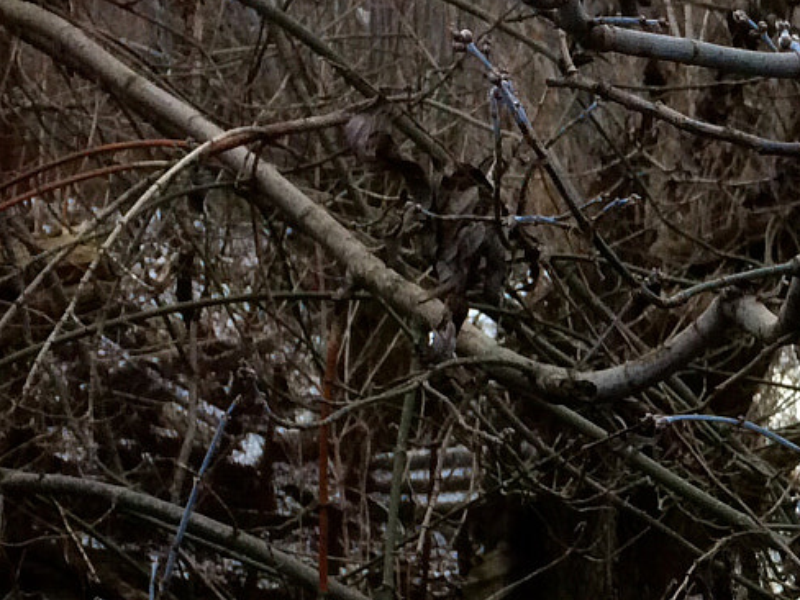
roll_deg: -2.0
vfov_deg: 15.2
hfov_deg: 19.7
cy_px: 639
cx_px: 902
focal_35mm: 95
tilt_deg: -17.1
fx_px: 2196
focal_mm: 4.15
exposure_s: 1/500
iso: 200
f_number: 2.2
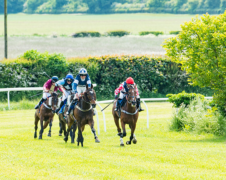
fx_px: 2562
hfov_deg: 5.1
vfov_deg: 4.0
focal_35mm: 383
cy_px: 94
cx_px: 148
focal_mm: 150
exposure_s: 1/1250
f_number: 4
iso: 400
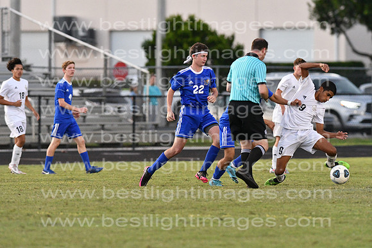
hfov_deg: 4.6
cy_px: 124
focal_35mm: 450
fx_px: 4651
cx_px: 186
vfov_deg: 3.1
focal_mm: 300
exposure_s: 1/800
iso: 6400
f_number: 4
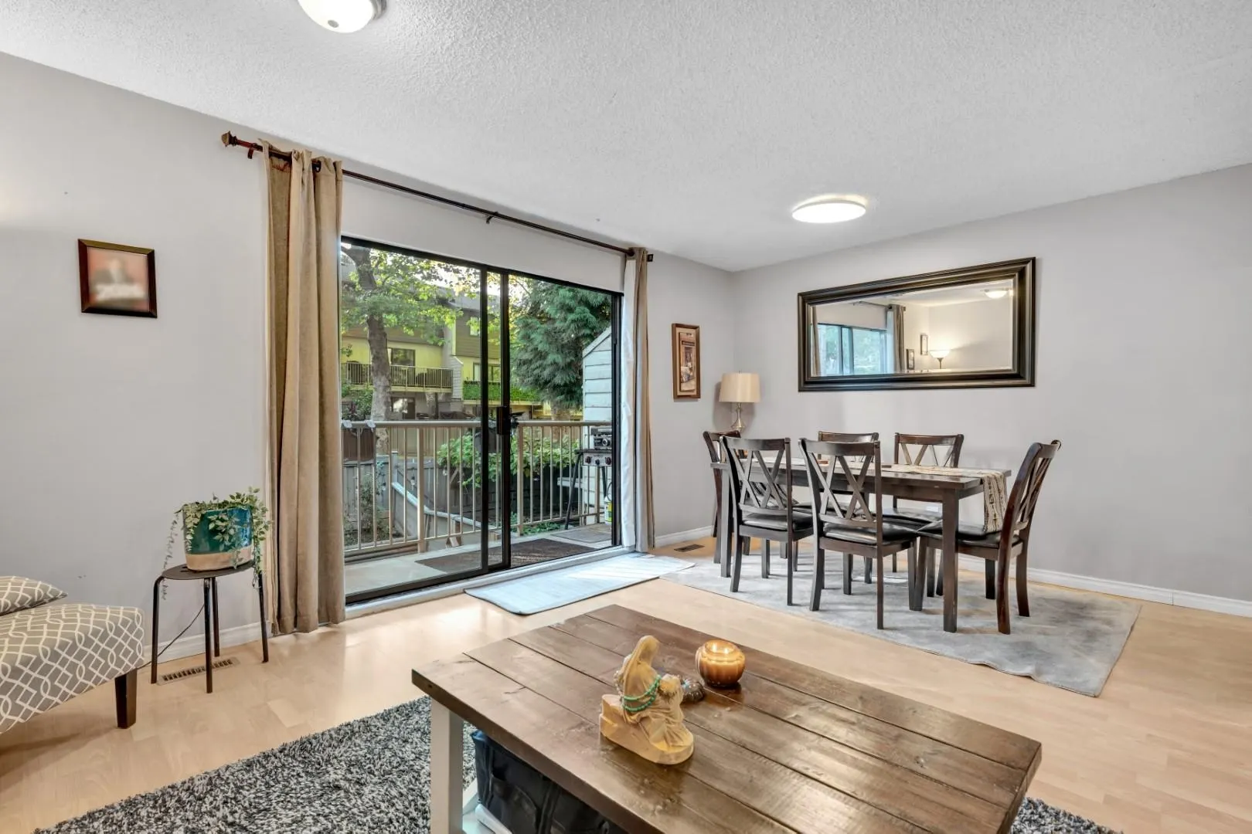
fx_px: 588
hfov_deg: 93.6
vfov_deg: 70.8
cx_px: 626
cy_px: 417
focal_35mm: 17
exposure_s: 1/10
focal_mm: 16.9
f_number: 8
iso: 400
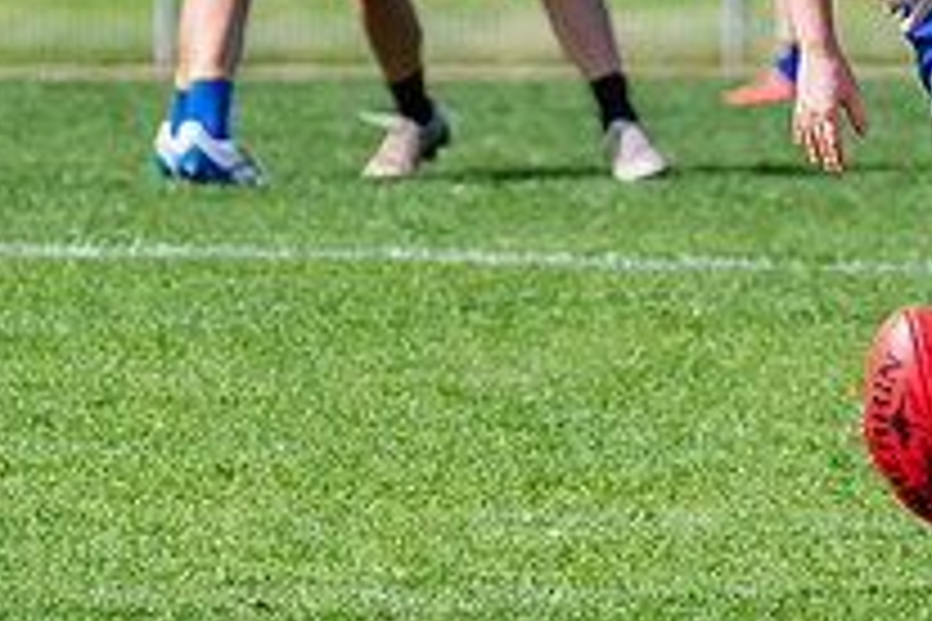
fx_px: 35491
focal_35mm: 1371
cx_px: 1039
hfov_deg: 1.5
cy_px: -162
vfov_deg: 1.0
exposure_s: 1/1600
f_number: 8
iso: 800
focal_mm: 310
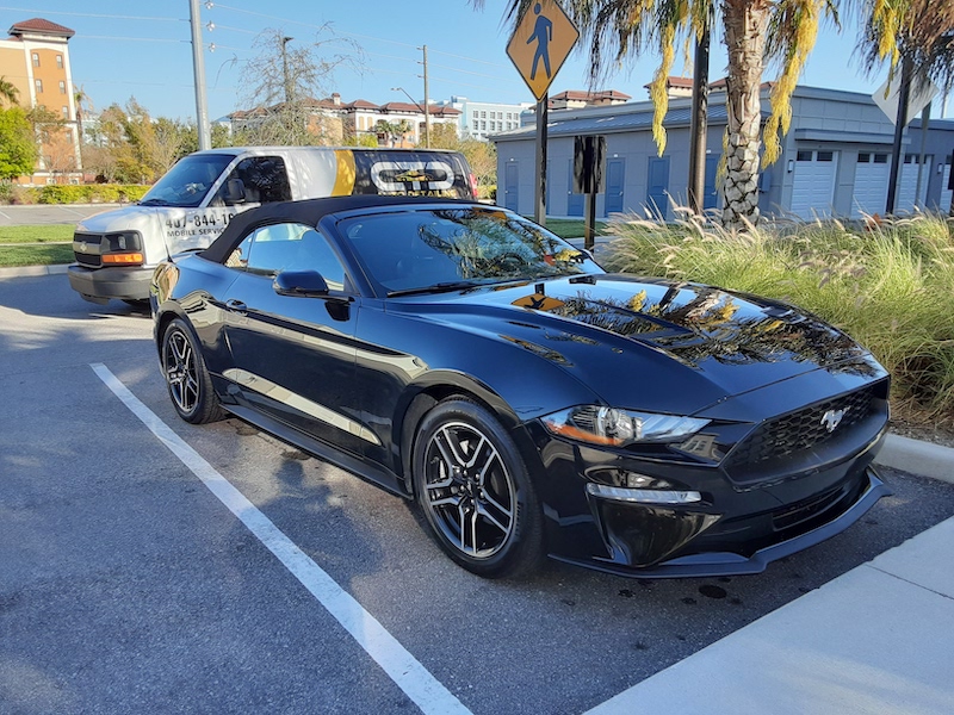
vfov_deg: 51.4
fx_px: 744
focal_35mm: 27
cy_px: 358
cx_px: 477
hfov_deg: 65.3
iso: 40
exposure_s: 1/477
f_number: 1.9
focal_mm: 2.91
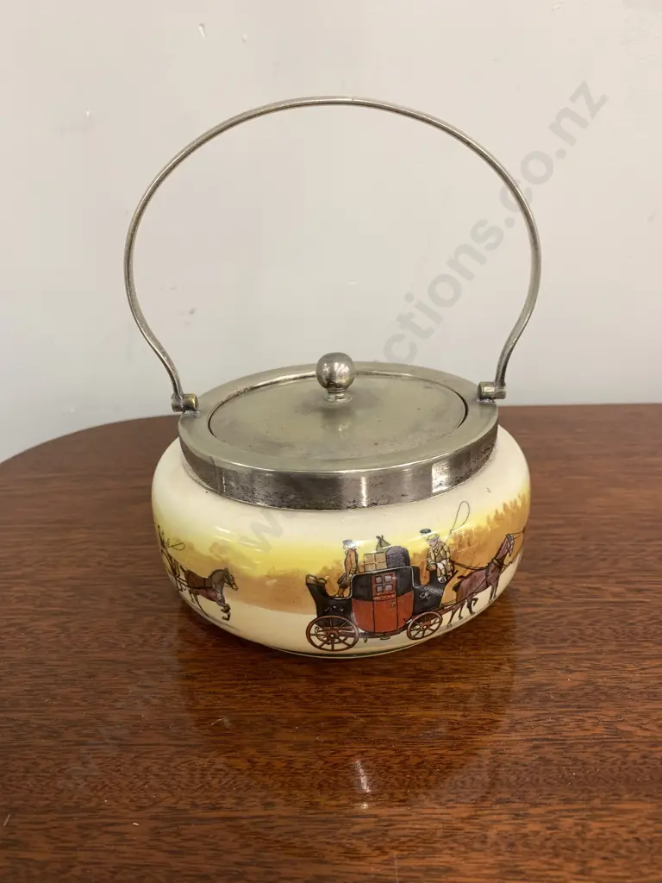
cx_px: 331
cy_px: 442
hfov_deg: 53.1
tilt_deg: -23.4
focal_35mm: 26
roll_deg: +2.7
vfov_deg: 67.3
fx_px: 663
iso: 80
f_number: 1.8
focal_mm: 4.25
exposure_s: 1/50
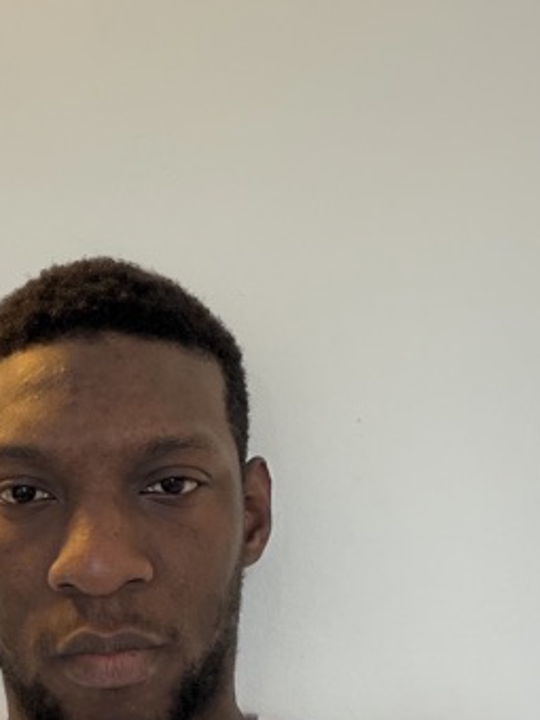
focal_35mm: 53
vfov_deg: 35.7
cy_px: 498
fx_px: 1102
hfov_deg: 27.0
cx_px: 114
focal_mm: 2.71
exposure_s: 1/50
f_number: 1.9
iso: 320
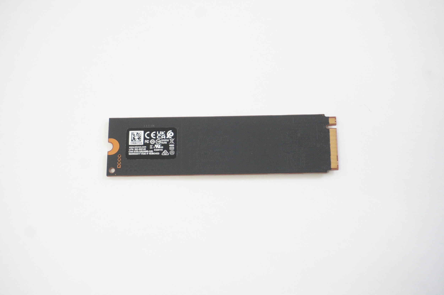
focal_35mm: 68
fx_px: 832
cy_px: 148
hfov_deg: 29.9
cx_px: 222
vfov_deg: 20.1
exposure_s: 1/100
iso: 3200
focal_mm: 45
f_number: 5.6
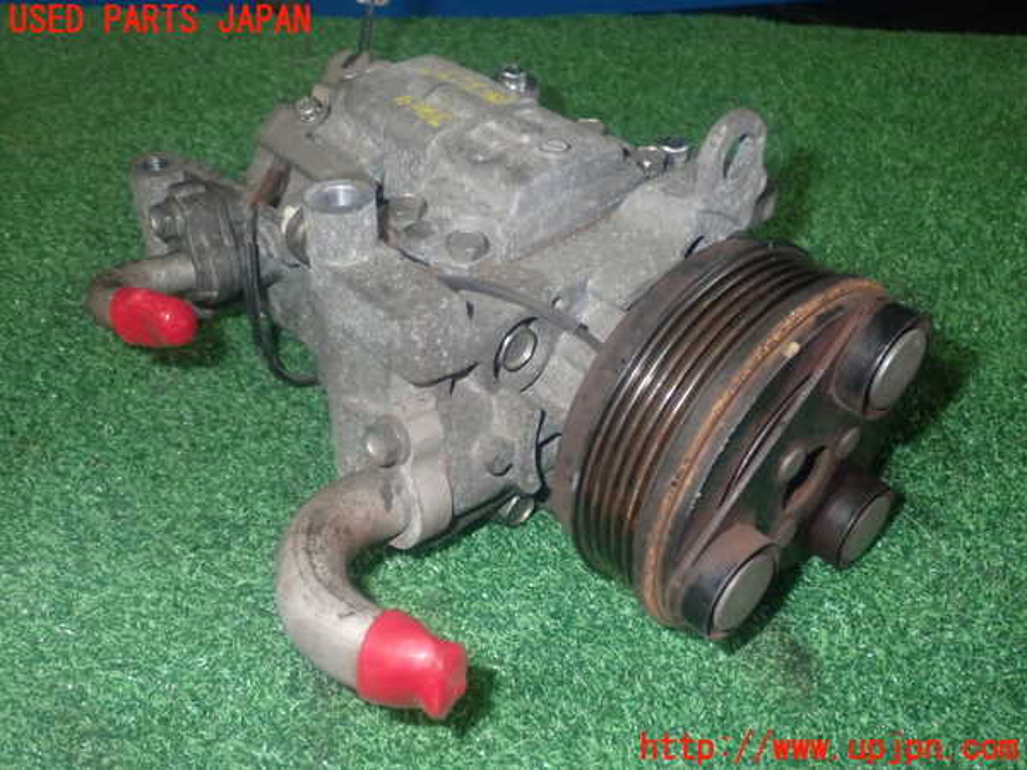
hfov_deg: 51.4
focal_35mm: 36
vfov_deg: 39.7
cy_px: 385
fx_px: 1068
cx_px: 514
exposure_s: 1/40
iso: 800
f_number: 7.1
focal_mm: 6.37
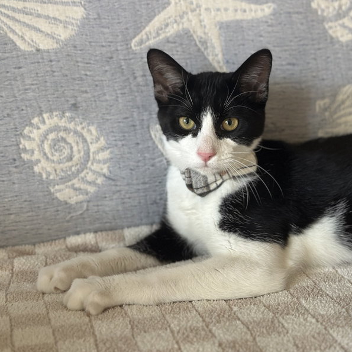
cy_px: 175
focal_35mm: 57
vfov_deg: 30.0
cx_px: 232
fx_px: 656
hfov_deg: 29.9
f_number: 1.78
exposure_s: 1/60
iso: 250
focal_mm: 6.86
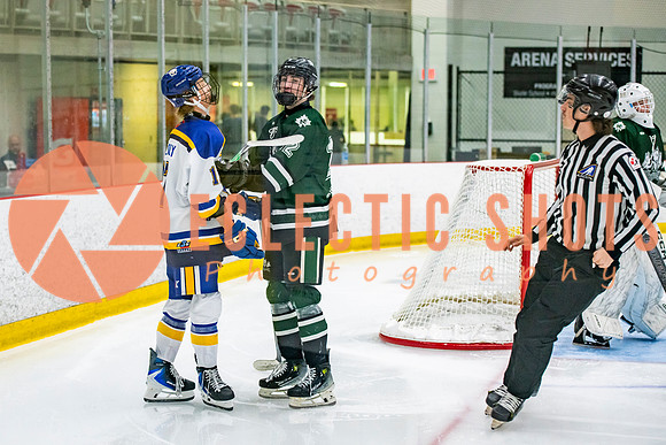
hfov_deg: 23.4
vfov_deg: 15.8
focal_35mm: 87
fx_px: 1605
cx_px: 253
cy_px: 222
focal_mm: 70
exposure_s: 1/640
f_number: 3.2
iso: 2000
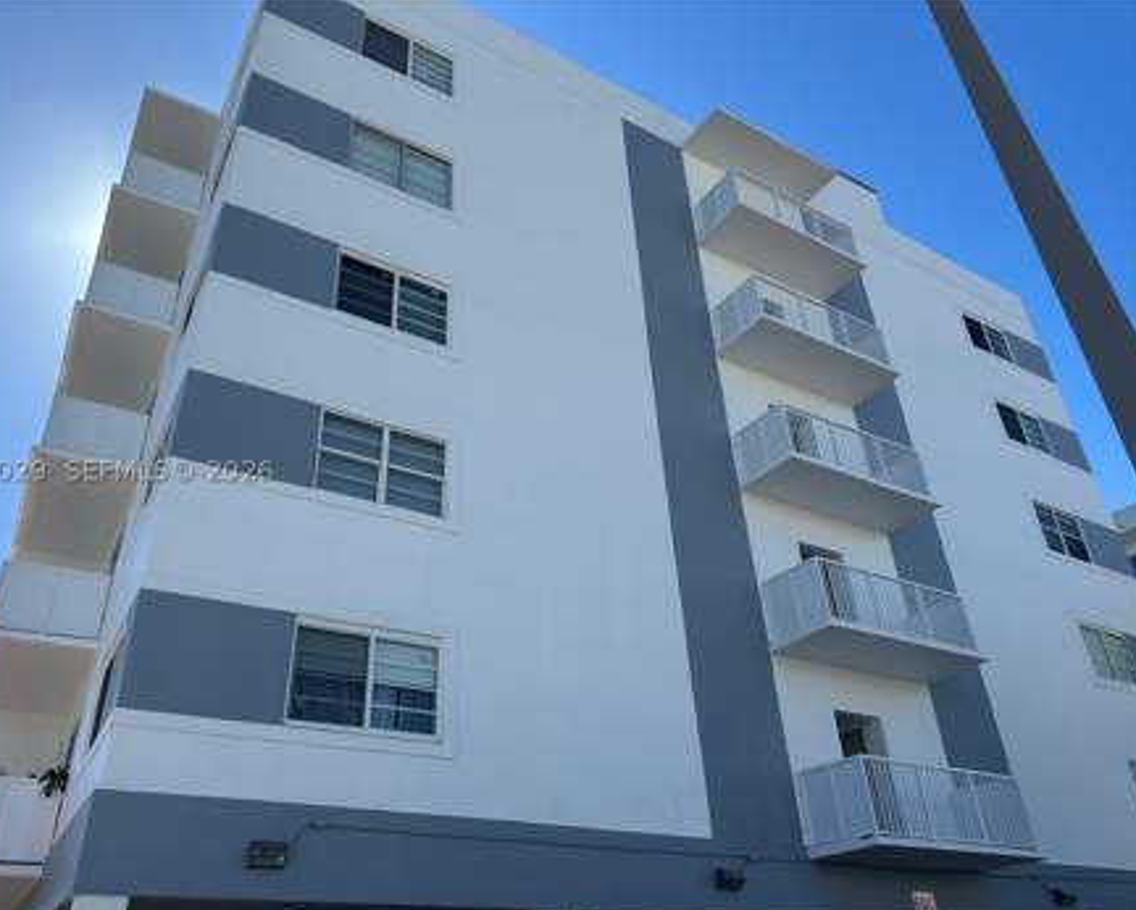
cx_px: 515
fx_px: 875
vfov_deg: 55.0
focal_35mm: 26
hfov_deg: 65.9
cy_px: 471
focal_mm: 6.86
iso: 80
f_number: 1.78
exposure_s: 1/4184
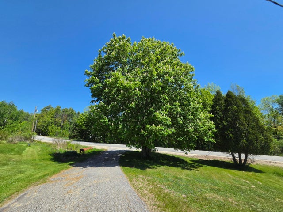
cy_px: 106
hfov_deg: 106.2
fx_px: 106
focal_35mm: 13
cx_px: 142
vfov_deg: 89.9
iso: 100
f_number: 2.2
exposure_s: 1/2693
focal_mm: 2.2
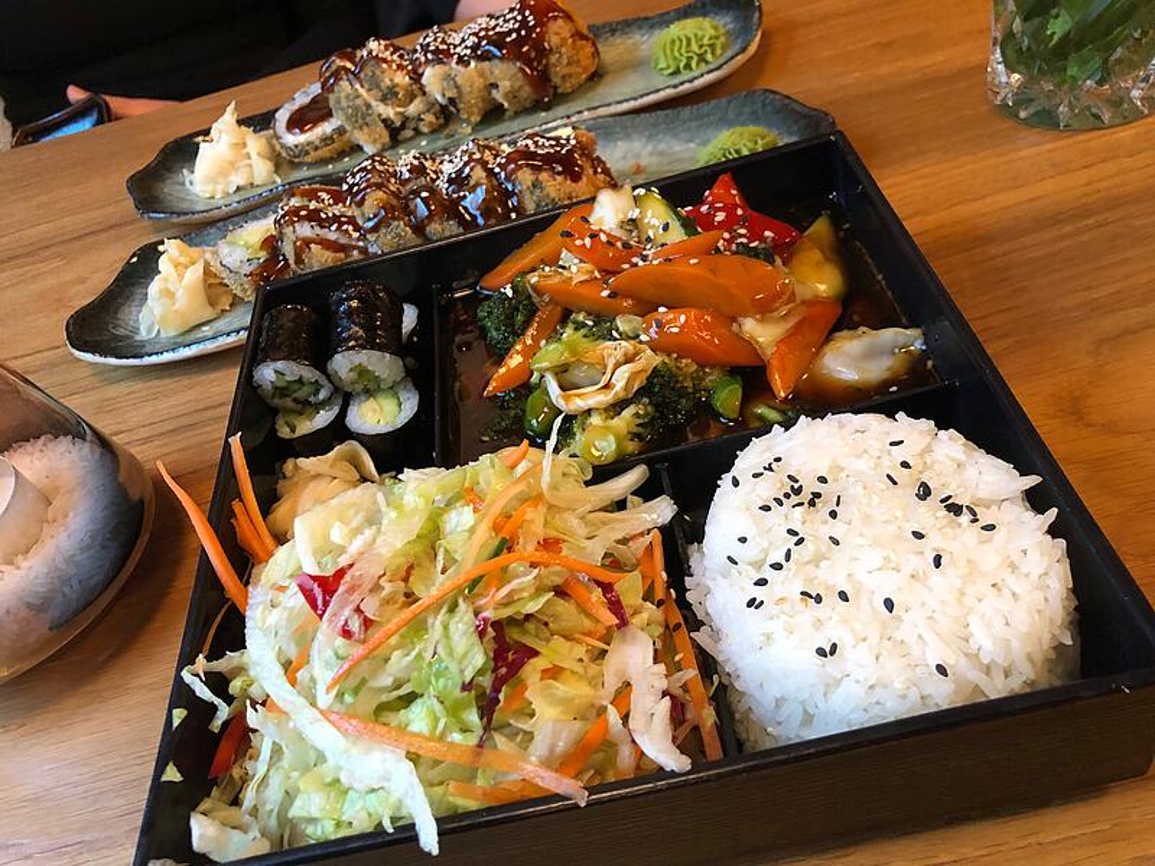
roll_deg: +18.9
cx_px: 578
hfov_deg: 63.4
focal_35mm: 28
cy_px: 433
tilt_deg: -44.4
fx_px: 934
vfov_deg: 49.7
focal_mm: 4
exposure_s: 1/9
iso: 100
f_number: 1.8
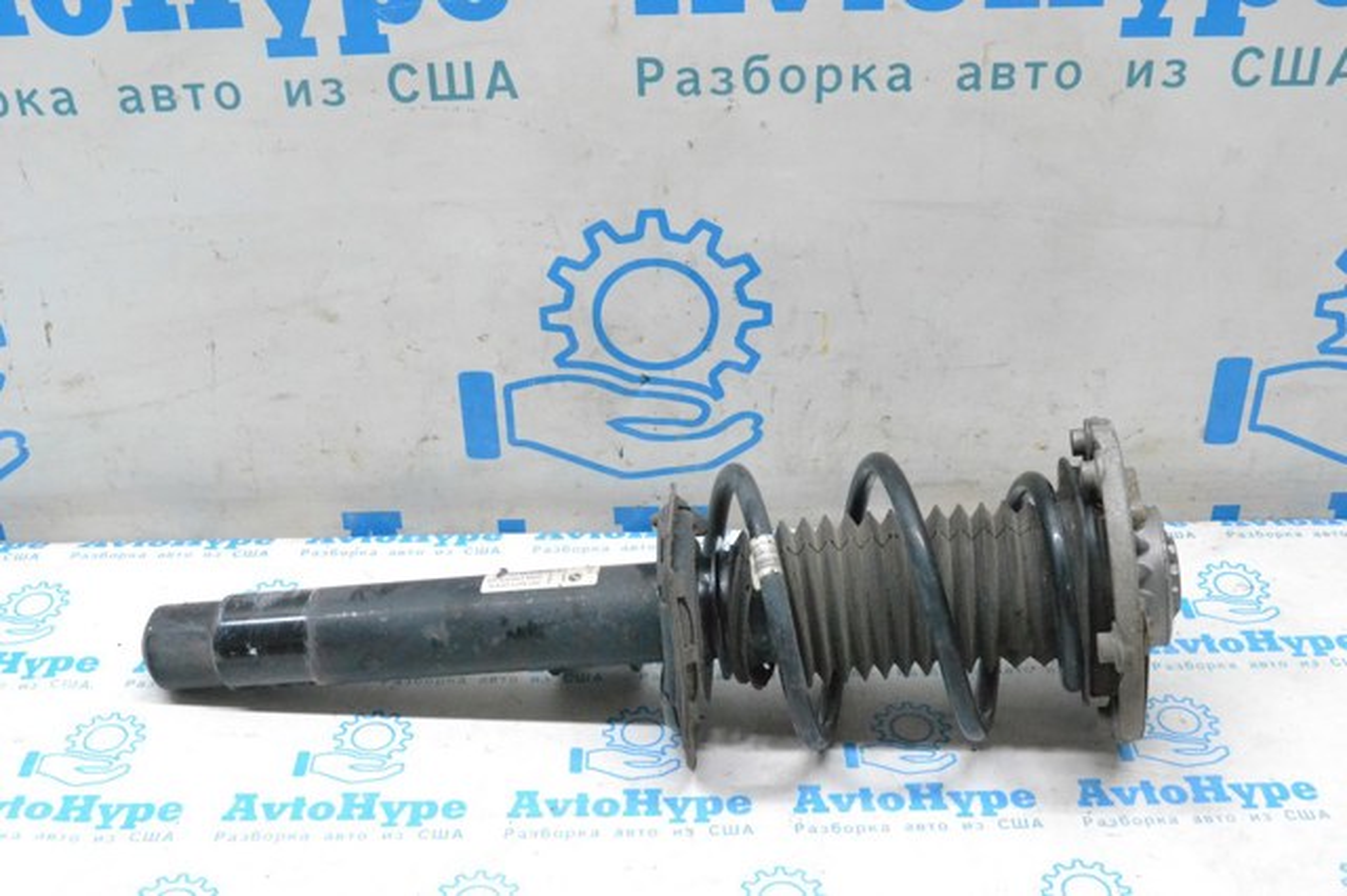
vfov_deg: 30.8
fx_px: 1627
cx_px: 674
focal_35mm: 44
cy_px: 448
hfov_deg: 45.0
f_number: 9
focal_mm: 29
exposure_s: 1/160
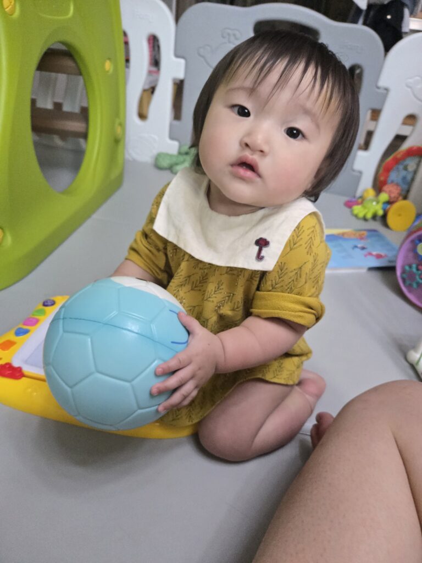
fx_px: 374
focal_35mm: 23
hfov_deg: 58.9
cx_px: 211
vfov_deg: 73.9
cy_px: 282
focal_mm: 5.4
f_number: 1.8
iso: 640
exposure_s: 1/120
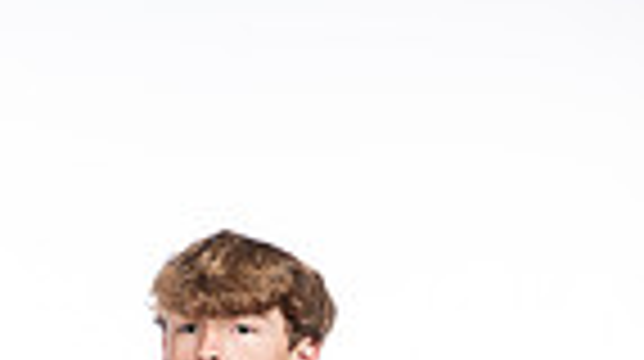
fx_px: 2814
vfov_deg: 6.9
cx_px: 99
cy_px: 891
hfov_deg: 13.0
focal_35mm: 165
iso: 640
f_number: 7.1
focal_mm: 50
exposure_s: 1/250
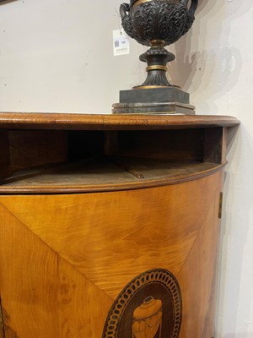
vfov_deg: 69.4
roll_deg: +0.4
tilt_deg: -9.3
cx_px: 126
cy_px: 169
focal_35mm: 25
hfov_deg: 54.9
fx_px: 244
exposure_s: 1/50
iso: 125
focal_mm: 5.1
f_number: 1.6
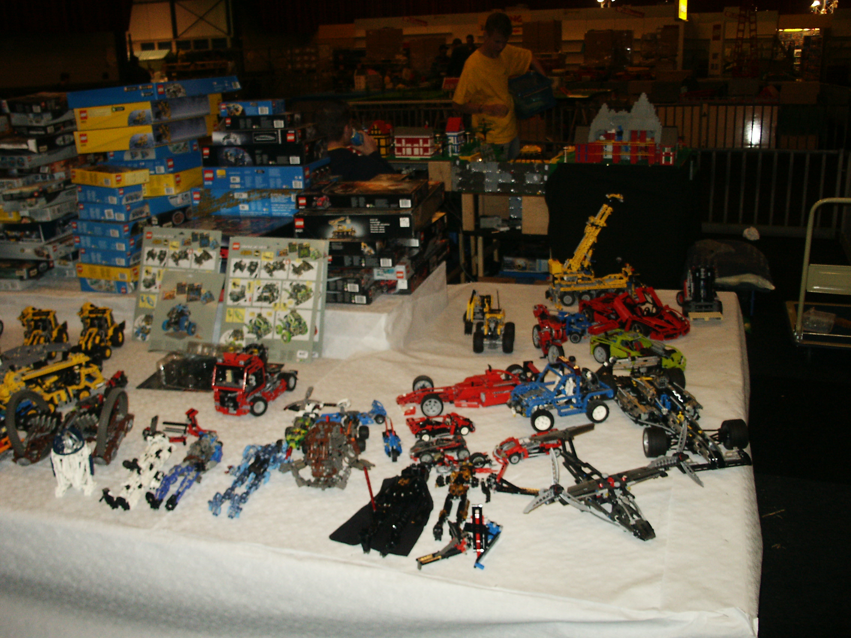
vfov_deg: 40.7
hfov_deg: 52.6
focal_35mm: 35
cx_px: 426
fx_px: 860
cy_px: 319
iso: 200
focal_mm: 7.18
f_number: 3
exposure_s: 1/45
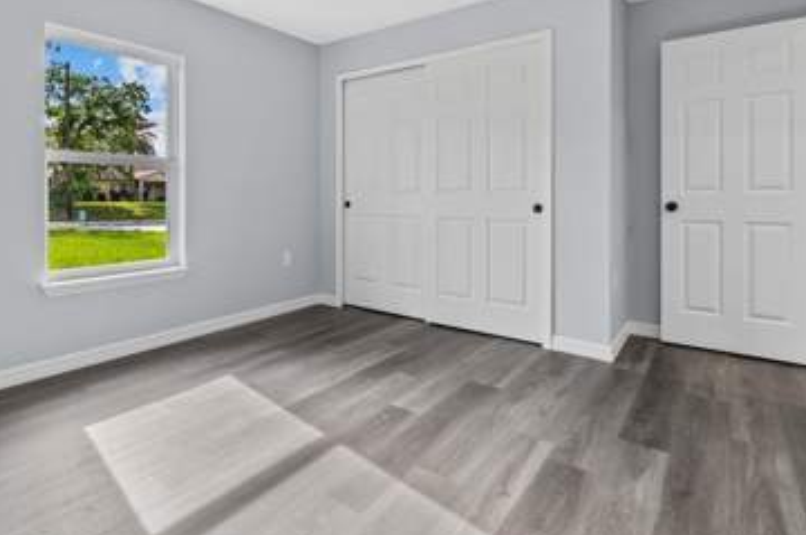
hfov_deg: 83.6
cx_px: 349
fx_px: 447
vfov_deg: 61.1
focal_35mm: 20
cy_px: 207
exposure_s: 1/125
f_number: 8
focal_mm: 10
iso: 250
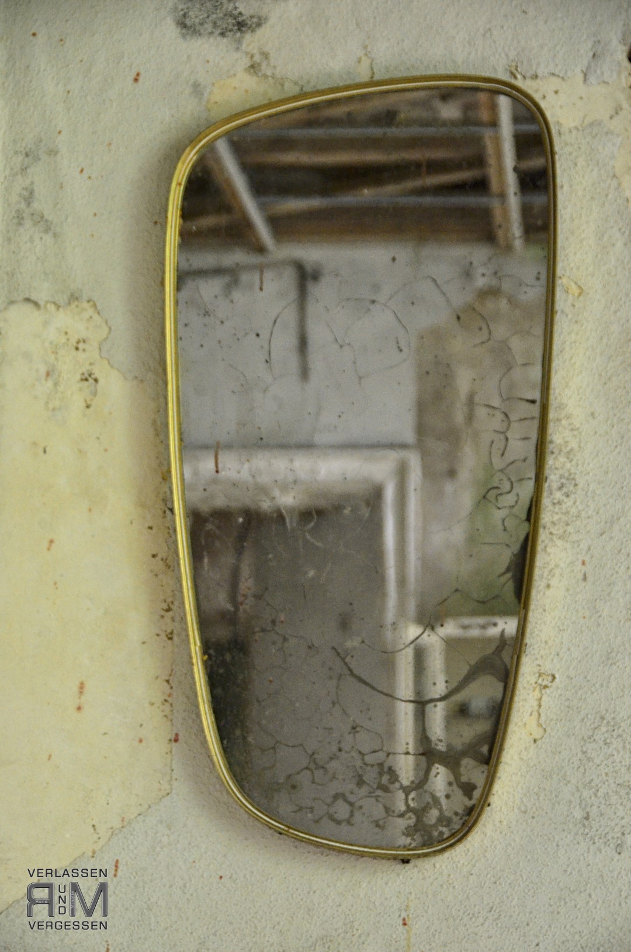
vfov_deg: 21.0
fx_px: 2575
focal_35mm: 98
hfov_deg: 14.0
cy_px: 476
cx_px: 316
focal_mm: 65
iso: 3600
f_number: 5
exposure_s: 1/30
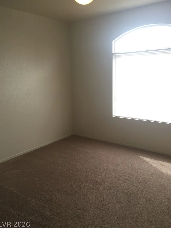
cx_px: 85
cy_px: 112
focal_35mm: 30
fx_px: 198
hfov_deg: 46.8
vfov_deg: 60.0
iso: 50
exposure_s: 1/120
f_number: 2.2
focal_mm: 4.15
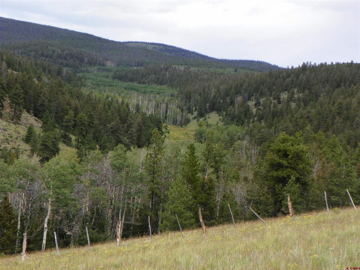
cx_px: 180
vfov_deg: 18.9
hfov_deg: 25.0
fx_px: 811
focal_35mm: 78
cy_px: 135
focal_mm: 13.8
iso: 64
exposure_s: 1/320
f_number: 4
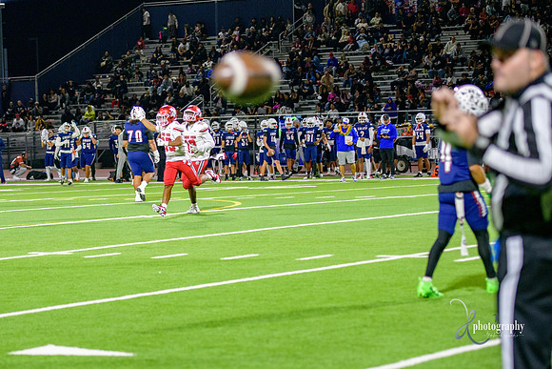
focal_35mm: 139
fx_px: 2135
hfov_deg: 14.7
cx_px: 162
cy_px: 174
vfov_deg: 9.9
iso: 2000
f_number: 2.8
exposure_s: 1/320
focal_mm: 98
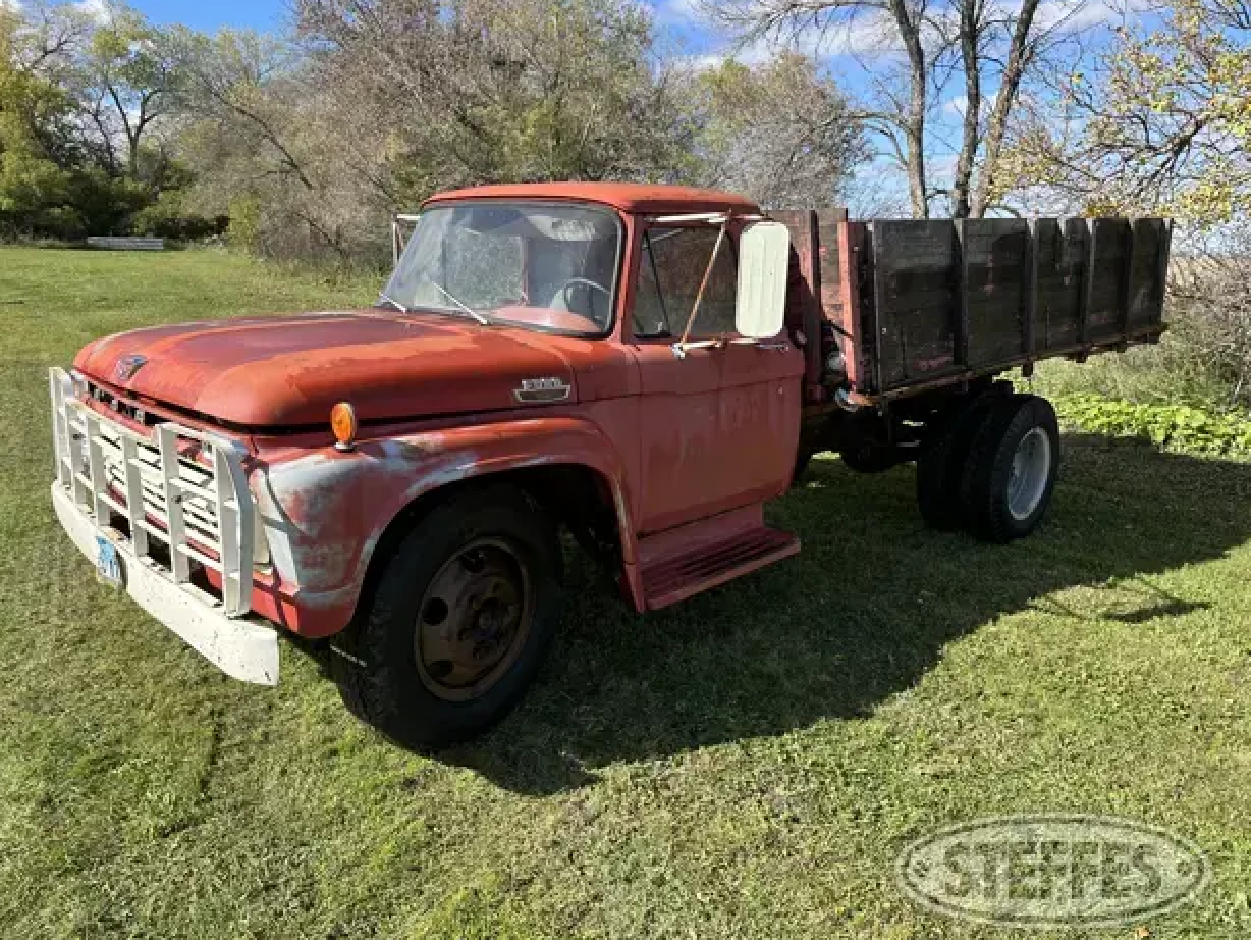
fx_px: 904
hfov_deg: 69.3
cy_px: 463
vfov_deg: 54.9
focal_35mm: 25
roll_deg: -1.8
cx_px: 603
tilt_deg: -14.0
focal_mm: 6.86
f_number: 1.78
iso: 80
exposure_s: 1/2028
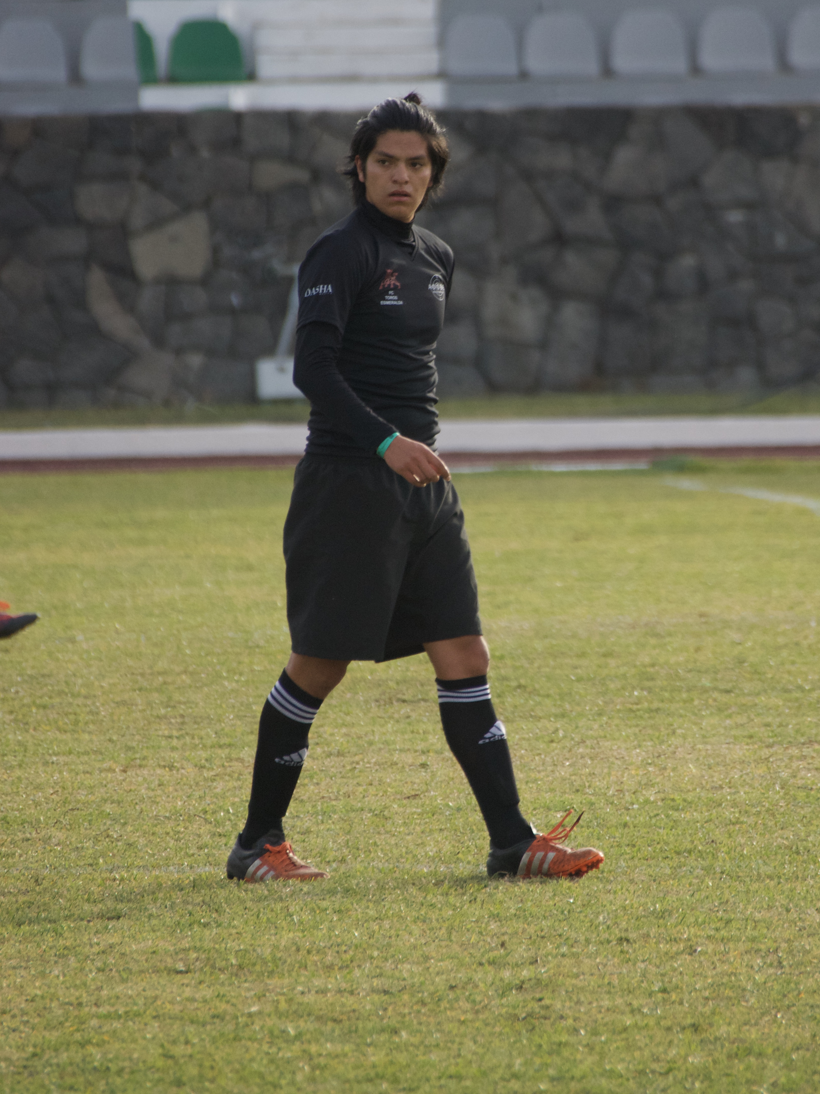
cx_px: 483
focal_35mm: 601
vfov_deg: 3.3
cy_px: 390
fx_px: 18980
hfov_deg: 2.5
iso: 500
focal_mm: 300
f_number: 5.6
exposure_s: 1/1000
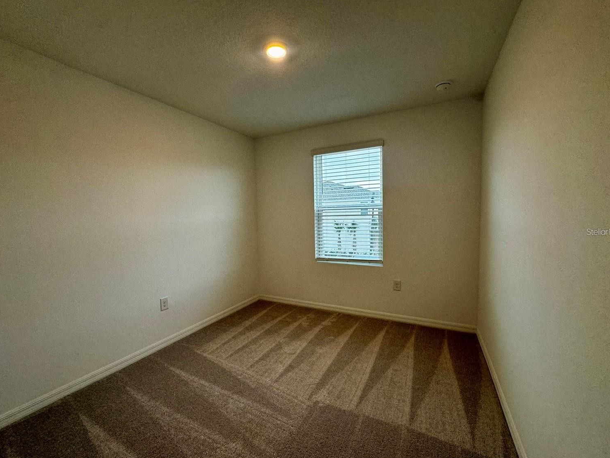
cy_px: 231
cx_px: 298
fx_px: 264
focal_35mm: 15
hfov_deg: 98.2
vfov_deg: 81.8
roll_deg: +1.3
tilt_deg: -6.6
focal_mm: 2.22
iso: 160
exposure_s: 1/120
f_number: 2.2
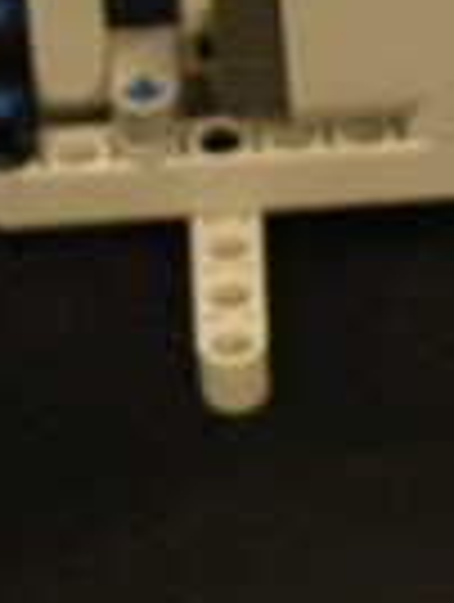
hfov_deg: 3.1
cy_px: -621
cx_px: 575
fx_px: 8454
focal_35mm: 485
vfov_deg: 4.0
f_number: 2
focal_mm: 50
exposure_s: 1/50
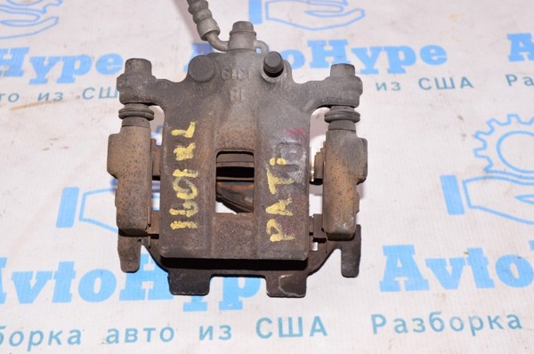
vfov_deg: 28.0
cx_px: 267
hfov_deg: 41.2
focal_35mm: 48
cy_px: 168
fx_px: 711
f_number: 8
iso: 1600
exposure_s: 1/160
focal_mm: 30
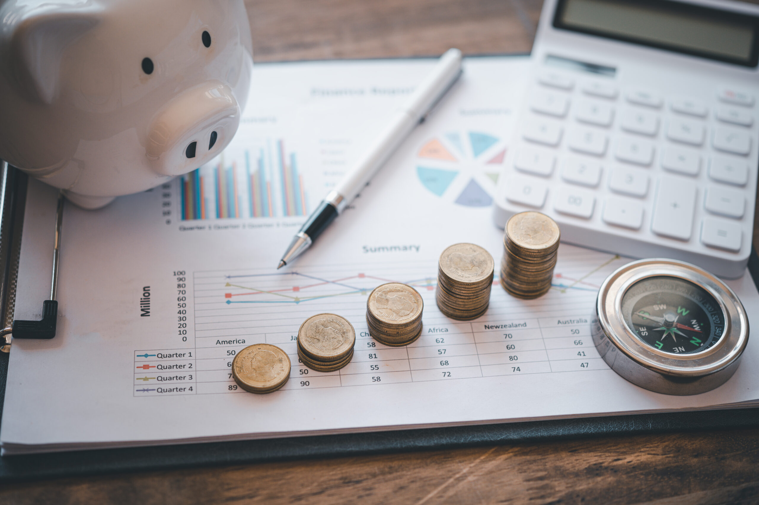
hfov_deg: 33.4
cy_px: 252
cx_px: 380
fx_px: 1264
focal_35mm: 60
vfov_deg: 22.6
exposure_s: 1/350
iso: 100
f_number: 4
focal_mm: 60
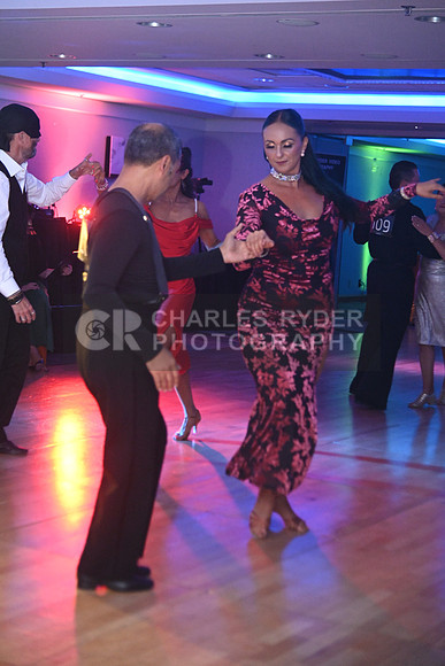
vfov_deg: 30.5
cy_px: 333
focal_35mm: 66
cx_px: 222
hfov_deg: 20.6
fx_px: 1223
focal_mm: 66
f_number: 5
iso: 5000
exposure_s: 1/200
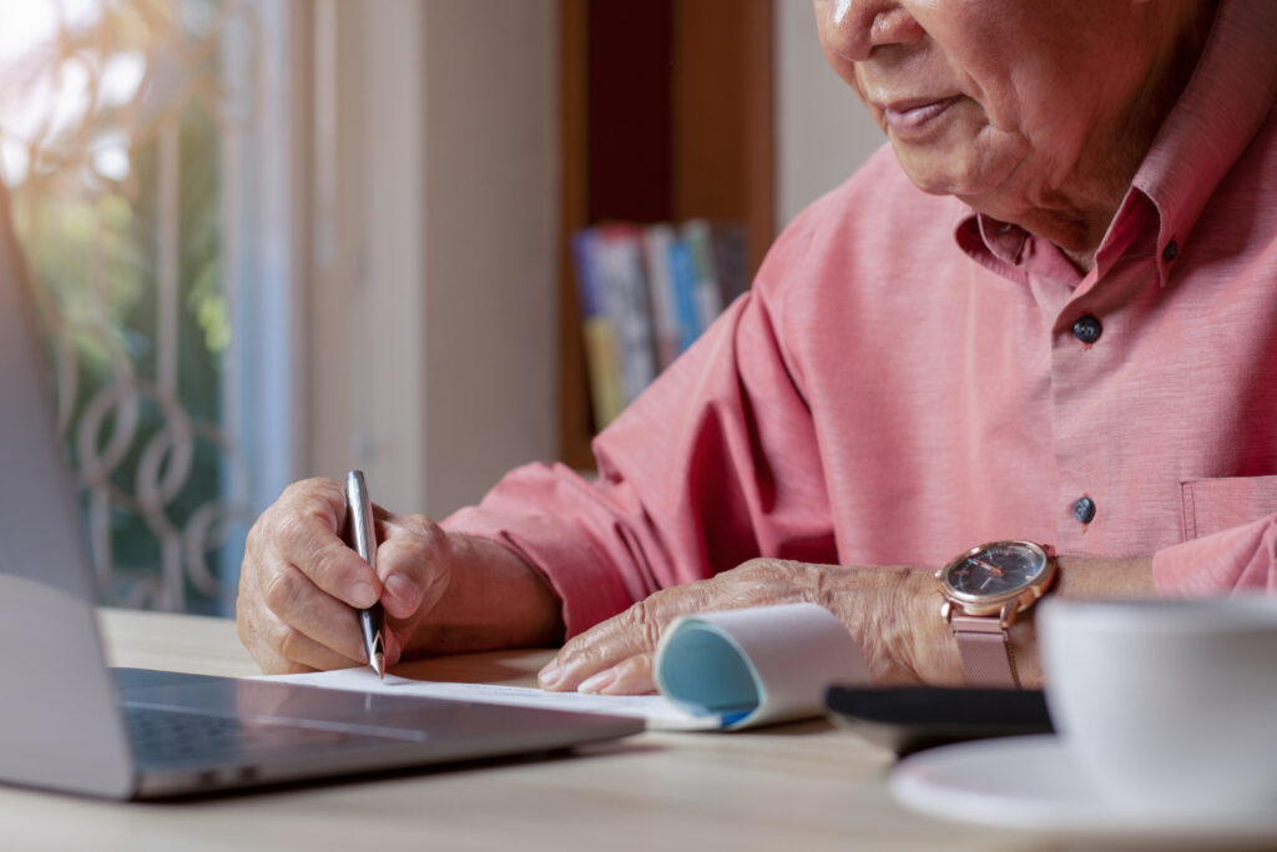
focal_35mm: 75
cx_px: 638
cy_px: 426
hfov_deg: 27.0
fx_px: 2661
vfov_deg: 18.2
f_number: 3.2
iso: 100
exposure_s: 1/200
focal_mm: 50
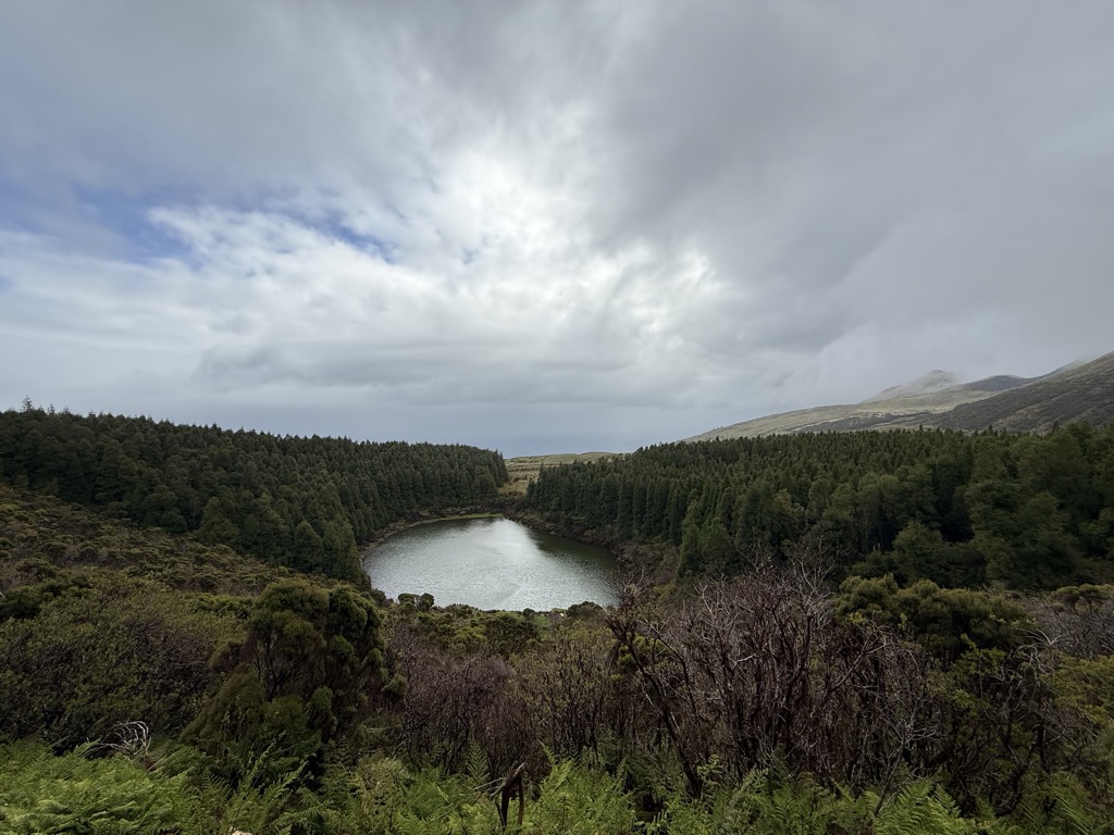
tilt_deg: +1.1
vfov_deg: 85.7
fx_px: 451
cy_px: 418
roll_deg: -0.1
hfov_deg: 102.1
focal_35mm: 14
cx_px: 557
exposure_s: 1/1848
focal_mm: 2.22
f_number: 2.2
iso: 64
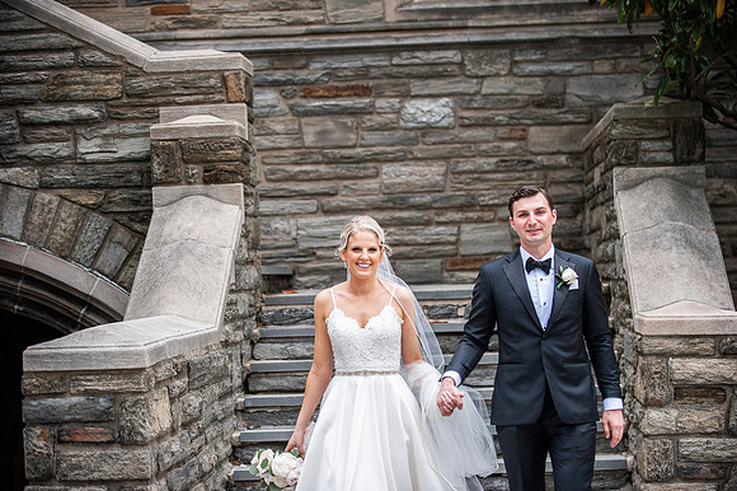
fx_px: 1841
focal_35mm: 90
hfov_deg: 22.6
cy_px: 246
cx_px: 368
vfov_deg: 15.2
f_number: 2.8
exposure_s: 1/4000
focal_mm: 90
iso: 1600
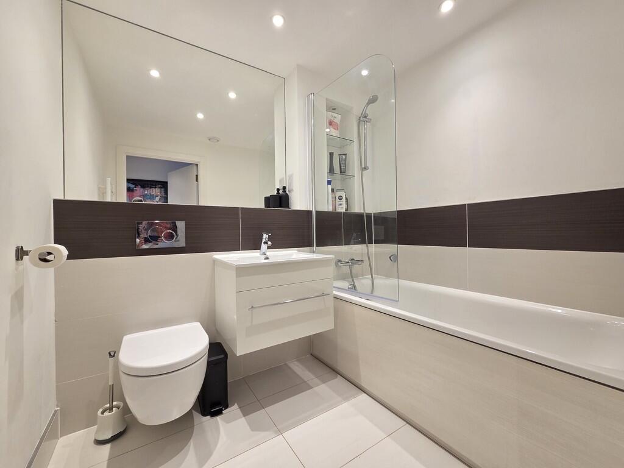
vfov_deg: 89.9
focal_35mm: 13
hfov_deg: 106.2
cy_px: 234
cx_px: 312
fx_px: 234
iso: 200
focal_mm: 2.2
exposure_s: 1/50
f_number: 2.2
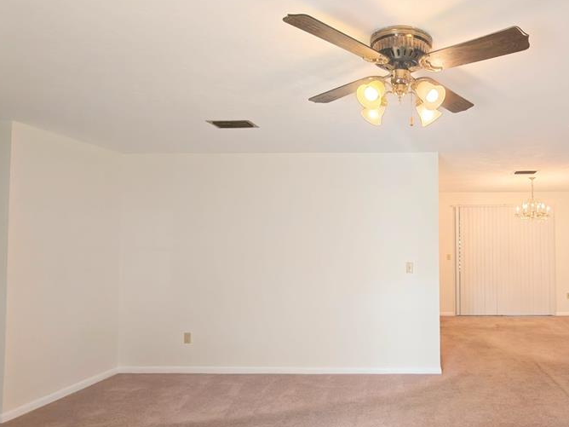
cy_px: 226
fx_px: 378
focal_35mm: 23
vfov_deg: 58.8
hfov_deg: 70.0
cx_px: 411
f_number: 2
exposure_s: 1/120
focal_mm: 2.3
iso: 320
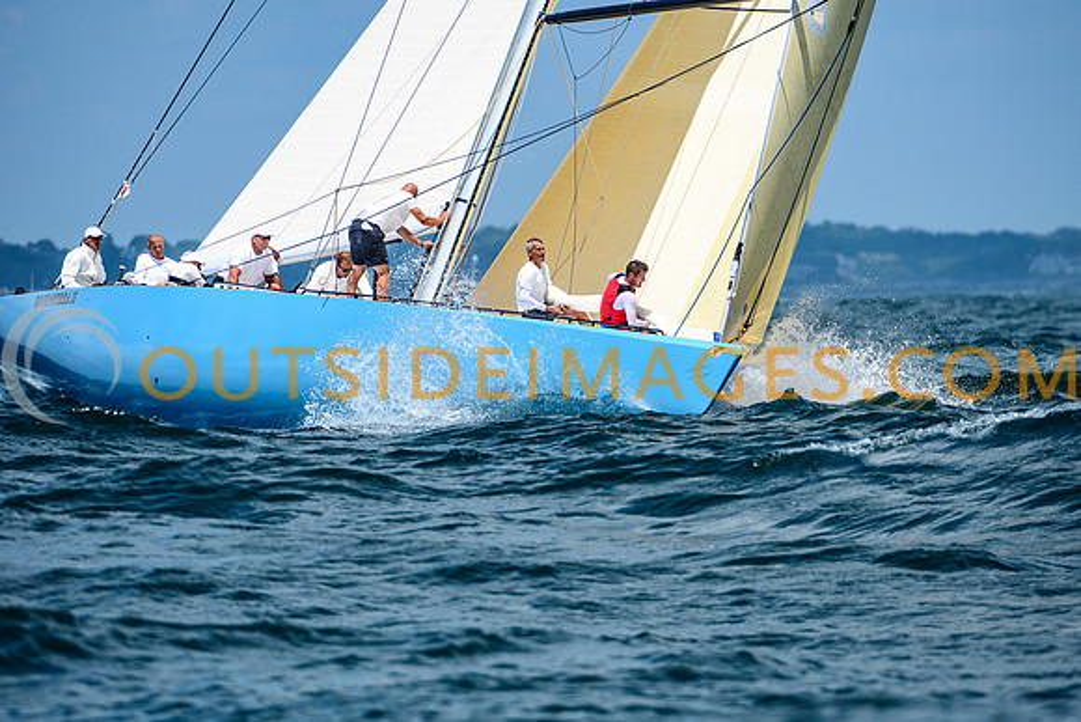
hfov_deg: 4.6
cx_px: 540
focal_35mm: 450
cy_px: 361
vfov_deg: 3.1
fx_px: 13515
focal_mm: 300
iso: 400
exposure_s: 1/3200
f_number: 5
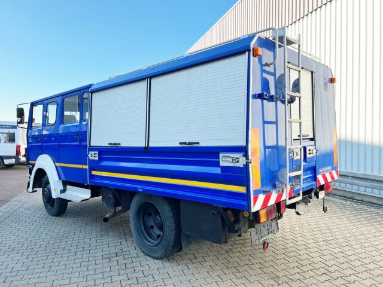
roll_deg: +0.2
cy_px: 144
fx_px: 288
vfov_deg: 53.1
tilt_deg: +0.5
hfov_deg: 67.3
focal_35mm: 26
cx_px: 192
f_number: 1.5
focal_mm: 5.7
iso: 50
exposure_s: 1/909
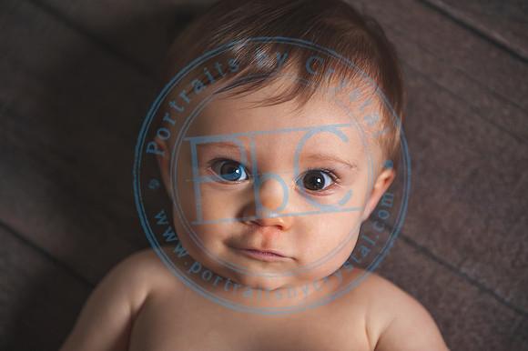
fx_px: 1026
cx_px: 264
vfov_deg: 19.4
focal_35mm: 70
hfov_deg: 28.9
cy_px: 176
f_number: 2.8
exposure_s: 1/200
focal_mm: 70
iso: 200
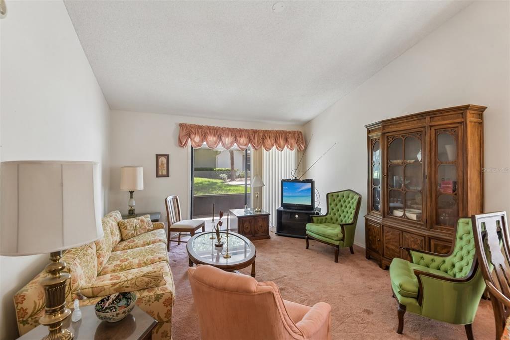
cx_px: 255
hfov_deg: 96.8
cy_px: 170
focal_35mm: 16
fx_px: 227
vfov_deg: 73.7
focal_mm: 16
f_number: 8
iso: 400
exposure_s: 1/10
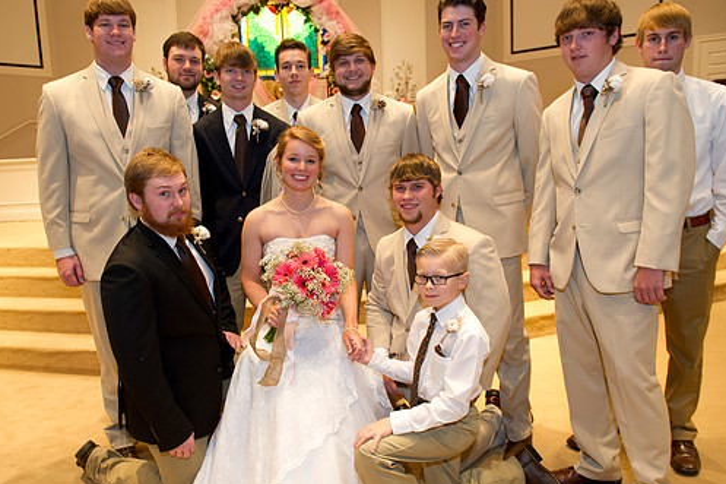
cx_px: 349
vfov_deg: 46.3
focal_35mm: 28
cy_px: 259
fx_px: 564
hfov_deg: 65.5
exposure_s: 1/80
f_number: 4
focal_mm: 24
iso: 1250
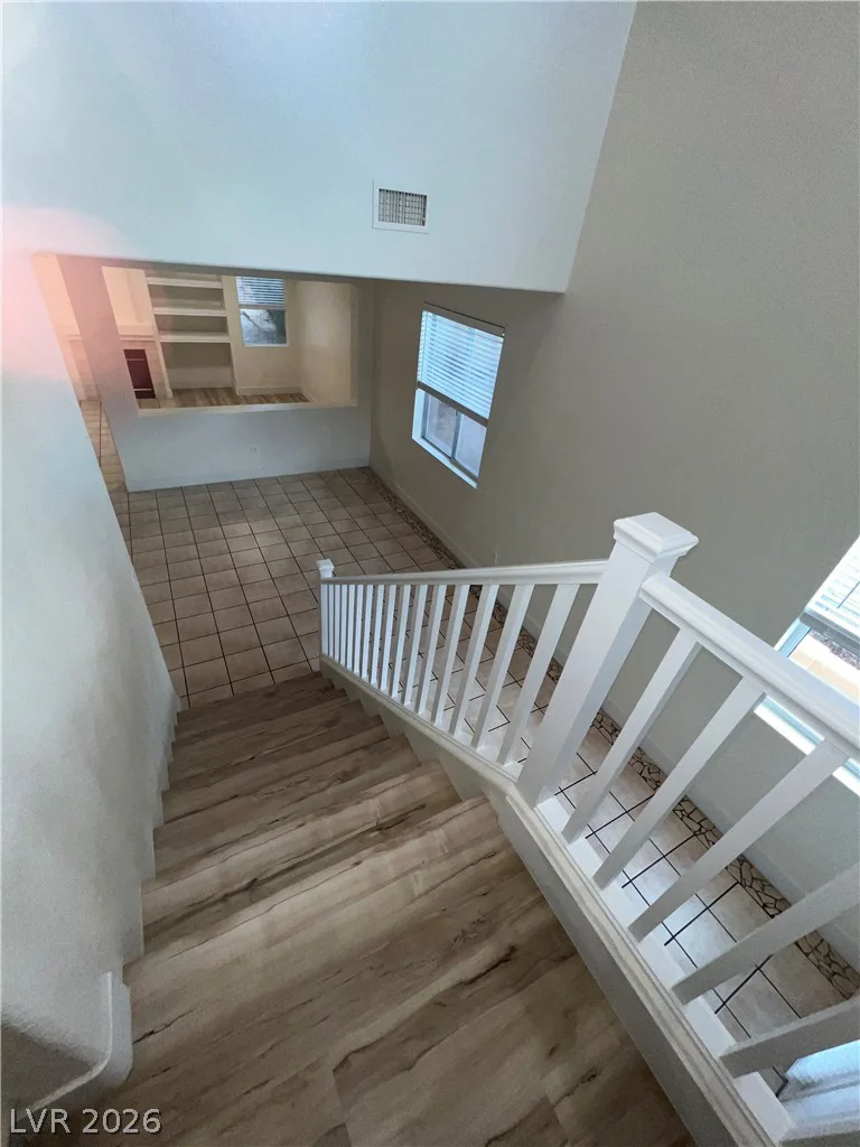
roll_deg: -7.5
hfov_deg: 89.9
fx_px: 431
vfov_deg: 106.2
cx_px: 430
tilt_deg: -35.5
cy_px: 574
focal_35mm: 13
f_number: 1.8
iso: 125
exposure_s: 1/120
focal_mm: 1.57
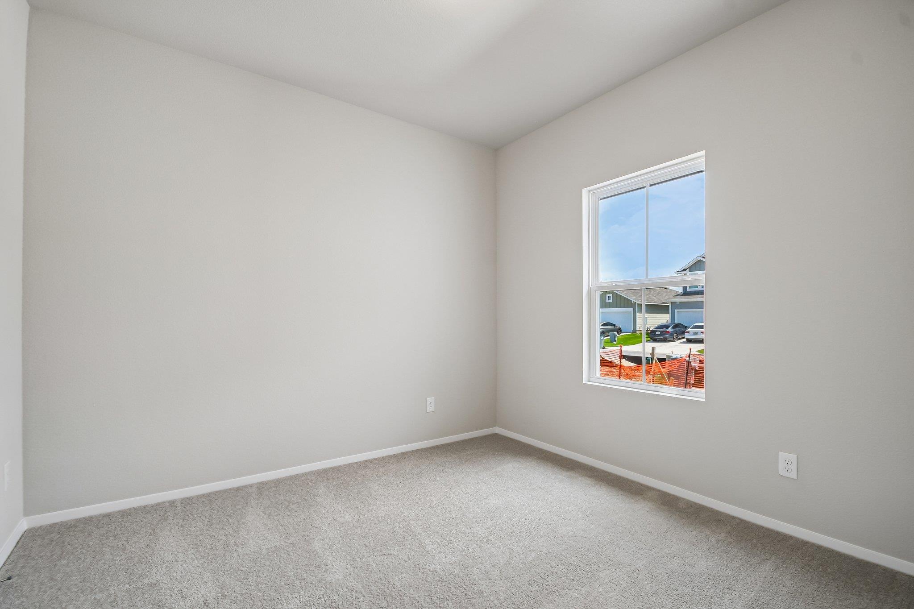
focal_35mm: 15
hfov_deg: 100.4
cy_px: 304
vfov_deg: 77.3
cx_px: 457
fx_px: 381
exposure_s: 1/30
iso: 400
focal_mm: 10
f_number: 8
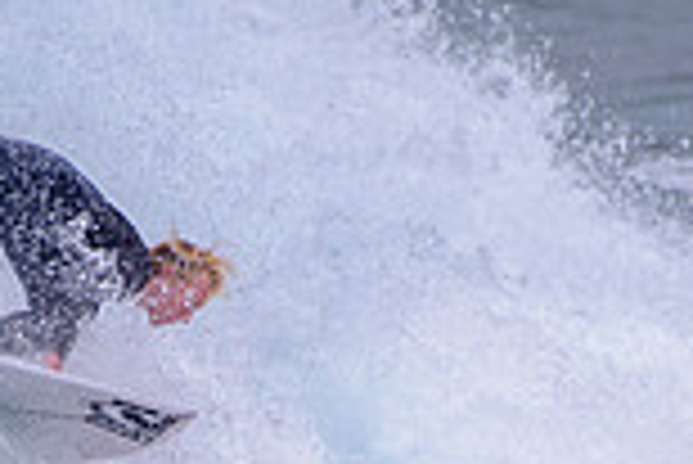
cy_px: 545
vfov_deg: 0.6
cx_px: 299
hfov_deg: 0.9
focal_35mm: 2302
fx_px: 44354
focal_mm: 500
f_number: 5.6
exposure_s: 1/2000
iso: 100
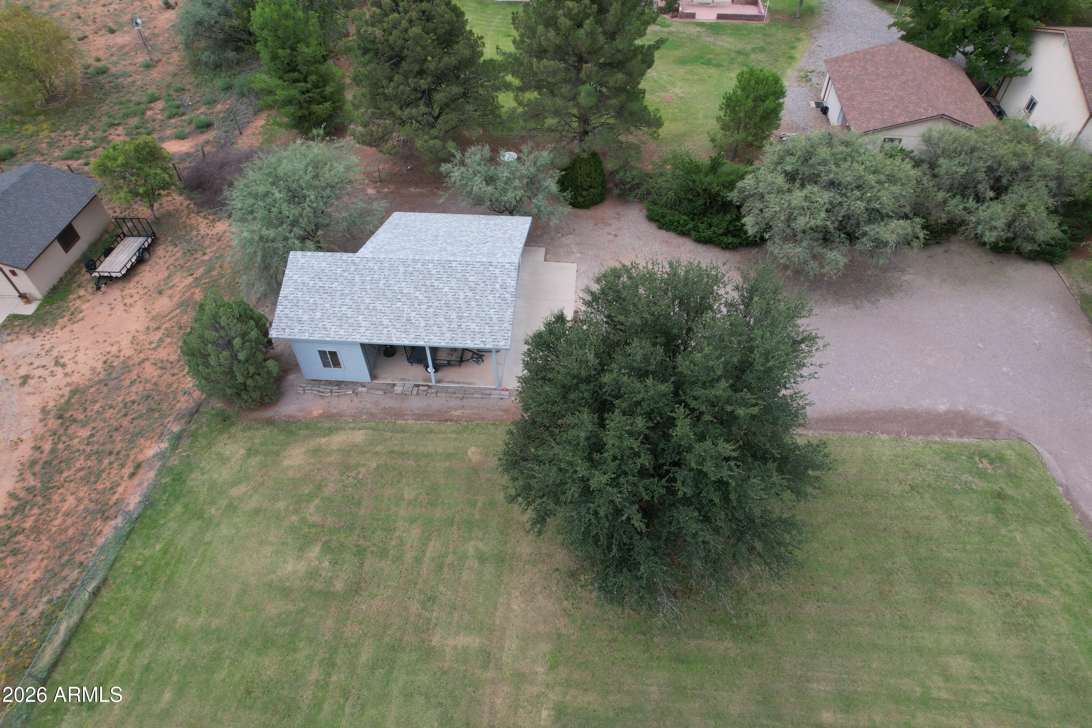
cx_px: 546
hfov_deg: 78.6
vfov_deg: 57.2
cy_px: 364
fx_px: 667
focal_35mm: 22
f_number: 2.8
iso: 100
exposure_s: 1/40
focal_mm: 8.38
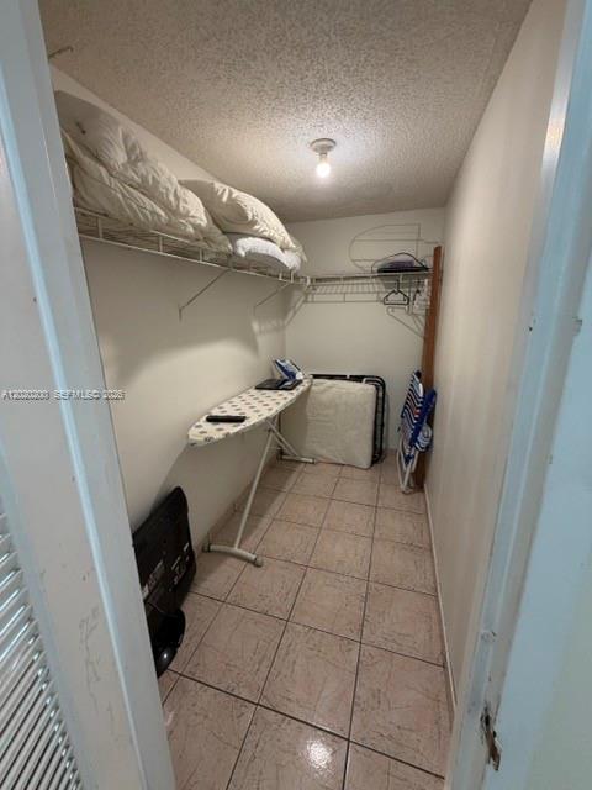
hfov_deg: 85.7
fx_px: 319
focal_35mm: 14
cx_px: 296
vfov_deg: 102.1
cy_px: 395
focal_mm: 2.22
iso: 200
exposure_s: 1/120
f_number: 2.2
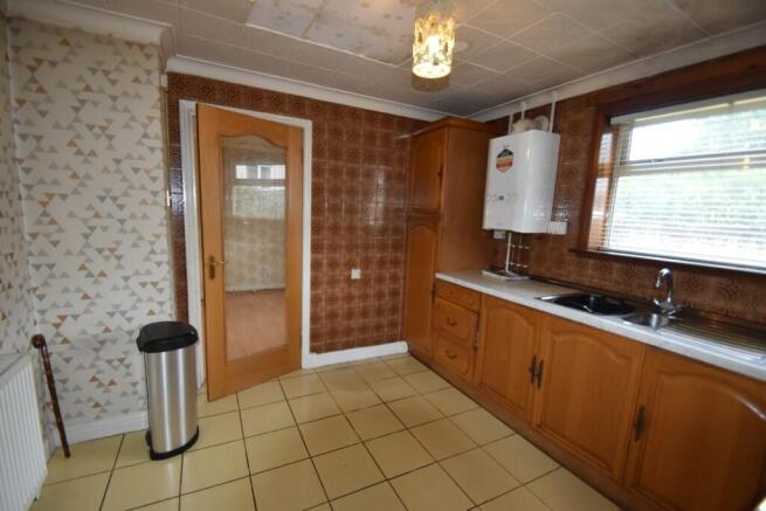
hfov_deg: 100.4
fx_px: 319
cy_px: 256
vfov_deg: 77.4
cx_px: 383
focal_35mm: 15
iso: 800
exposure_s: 1/160
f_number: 3.5
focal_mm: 10
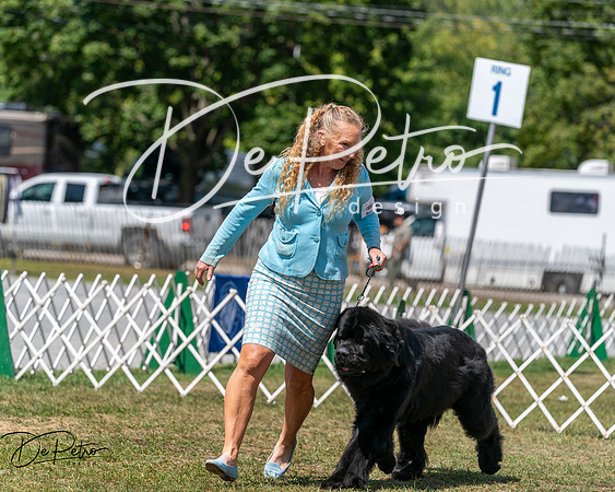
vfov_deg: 8.8
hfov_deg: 11.0
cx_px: 308
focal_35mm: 176
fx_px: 3197
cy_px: 246
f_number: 4.5
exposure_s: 1/1600
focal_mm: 156
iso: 160
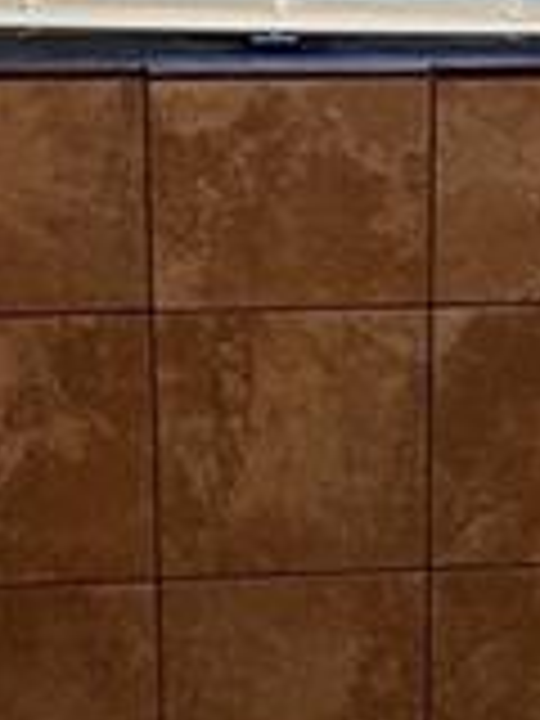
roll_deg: +0.2
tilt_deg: -15.1
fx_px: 2600
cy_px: 482
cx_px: 378
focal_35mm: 125
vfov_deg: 15.7
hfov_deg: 11.8
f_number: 1.6
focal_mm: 5.1
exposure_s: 1/60
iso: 160
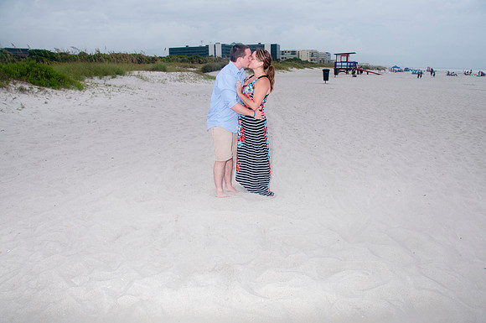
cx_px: 243
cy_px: 162
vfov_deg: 47.8
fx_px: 364
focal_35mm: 27
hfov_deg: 67.5
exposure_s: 1/250
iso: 200
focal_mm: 18
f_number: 7.1
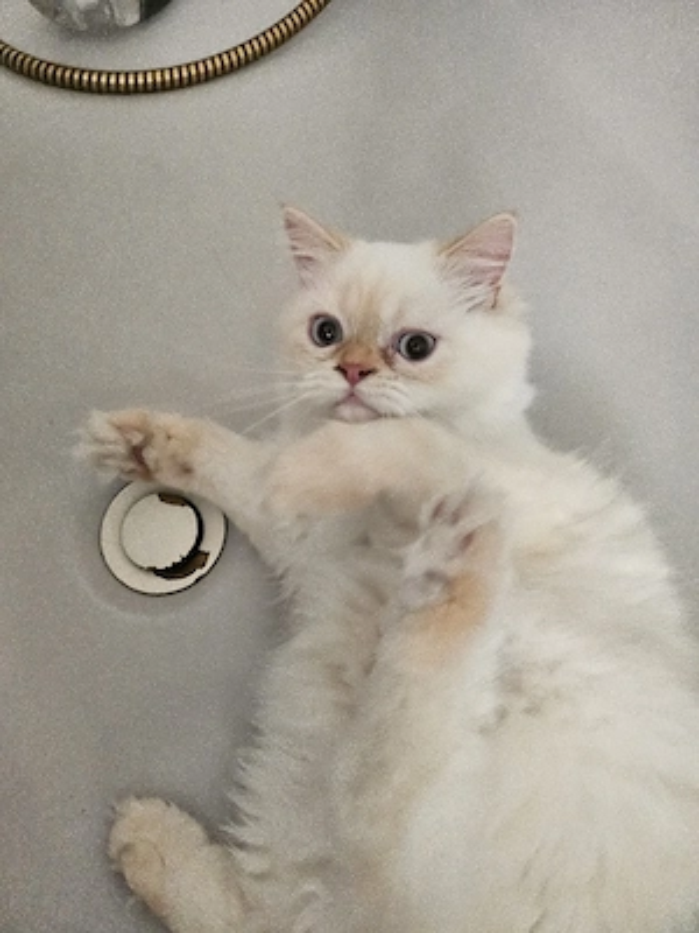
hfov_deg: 56.8
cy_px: 466
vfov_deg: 71.6
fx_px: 646
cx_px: 350
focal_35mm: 24
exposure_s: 1/204
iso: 1000
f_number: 1.8
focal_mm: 5
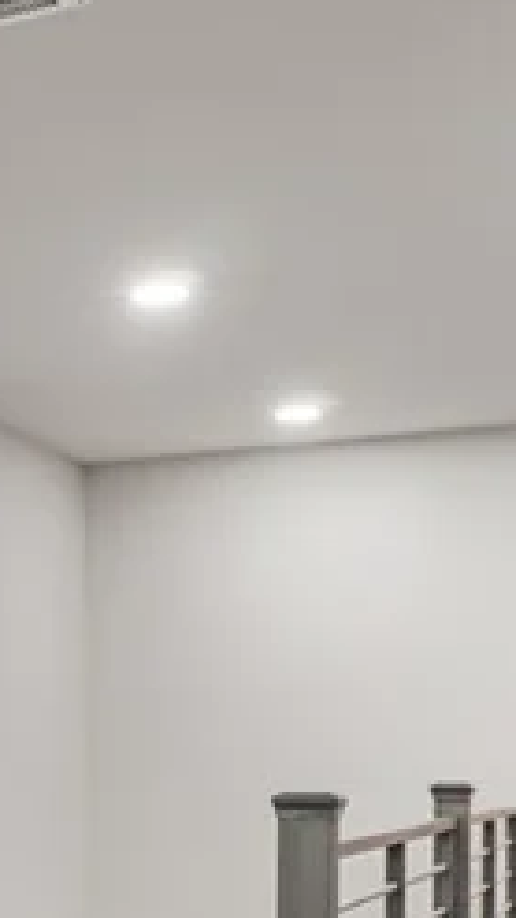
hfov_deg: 16.1
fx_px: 1581
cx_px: -375
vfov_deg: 31.0
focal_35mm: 65
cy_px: 810
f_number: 8
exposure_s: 1/2.5
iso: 400
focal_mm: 10
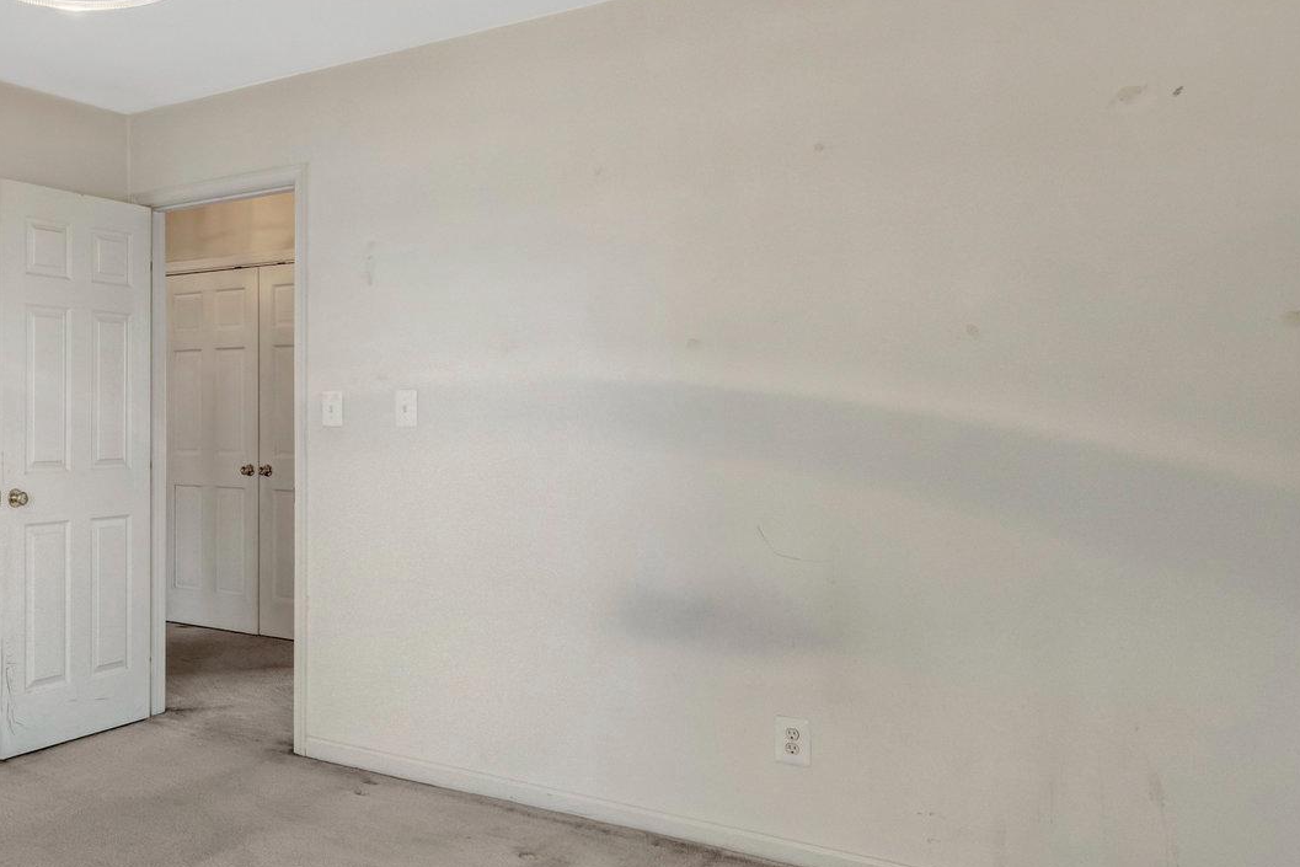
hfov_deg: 55.8
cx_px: 252
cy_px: 453
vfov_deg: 42.3
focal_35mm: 31
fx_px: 1120
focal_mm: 16
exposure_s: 1/25
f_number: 8
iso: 1250
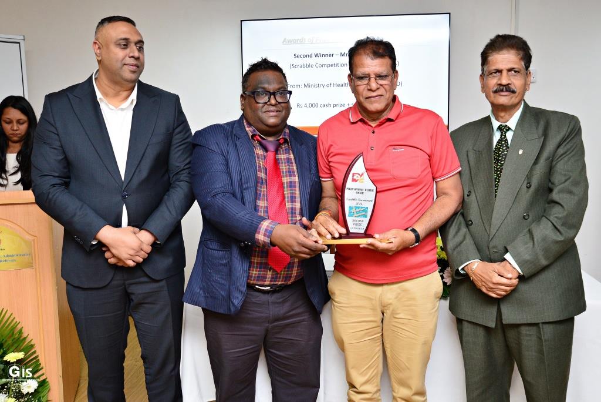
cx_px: 300
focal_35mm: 30
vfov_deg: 43.7
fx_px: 501
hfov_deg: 61.9
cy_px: 201
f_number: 5.6
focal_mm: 30
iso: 2500
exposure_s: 1/160
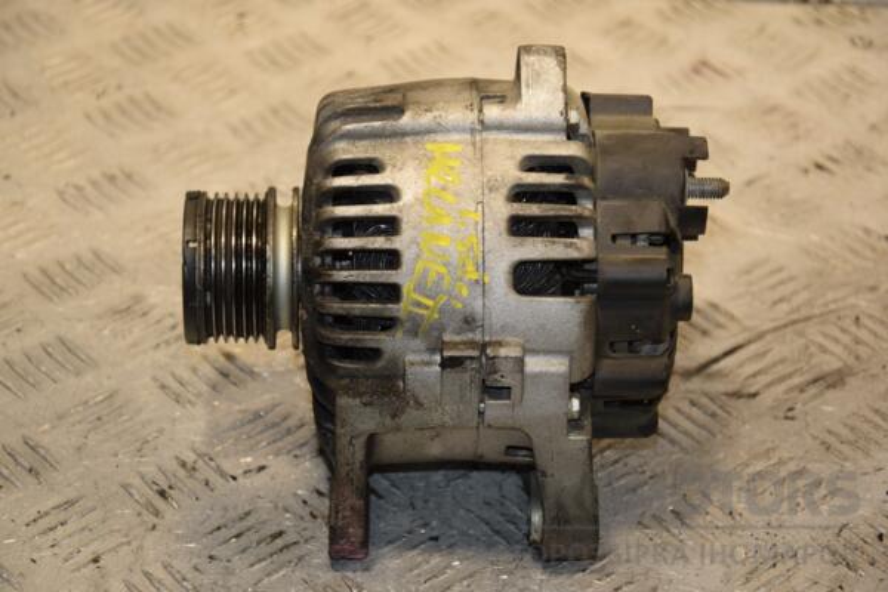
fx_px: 2590
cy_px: 296
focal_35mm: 105
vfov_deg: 13.0
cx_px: 444
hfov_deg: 19.5
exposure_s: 1/200
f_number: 5.6
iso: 800
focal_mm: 70
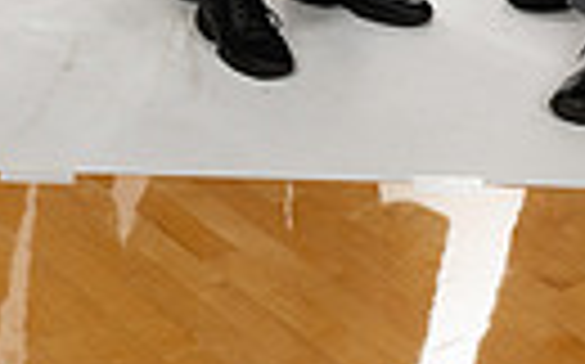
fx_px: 2023
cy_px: -571
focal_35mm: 127
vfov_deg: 9.1
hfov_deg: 16.4
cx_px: 153
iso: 800
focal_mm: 36
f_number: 7.1
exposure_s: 1/320
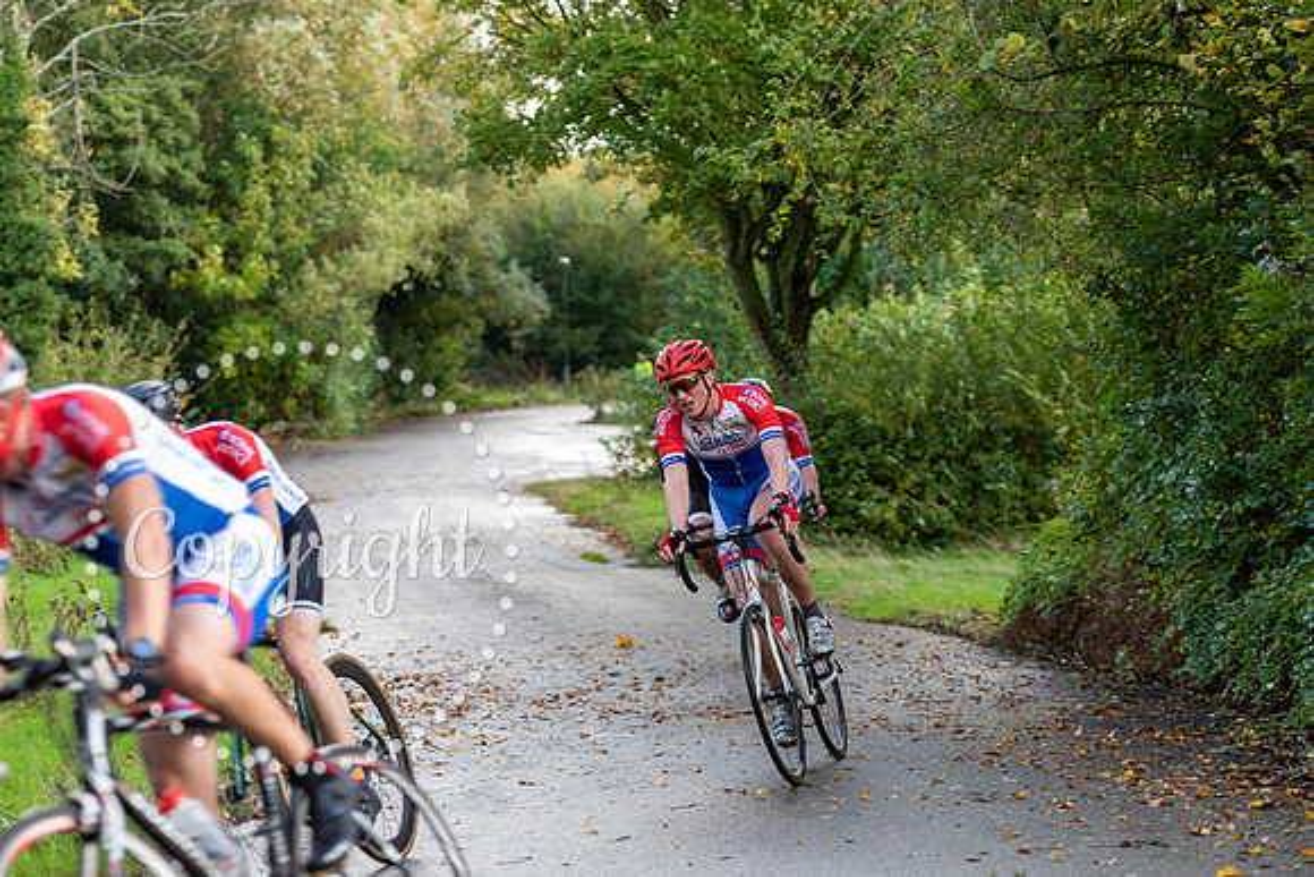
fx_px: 3140
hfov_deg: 23.6
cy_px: 438
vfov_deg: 15.9
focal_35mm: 86
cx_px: 657
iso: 200
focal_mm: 86
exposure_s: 1/200
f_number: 3.2
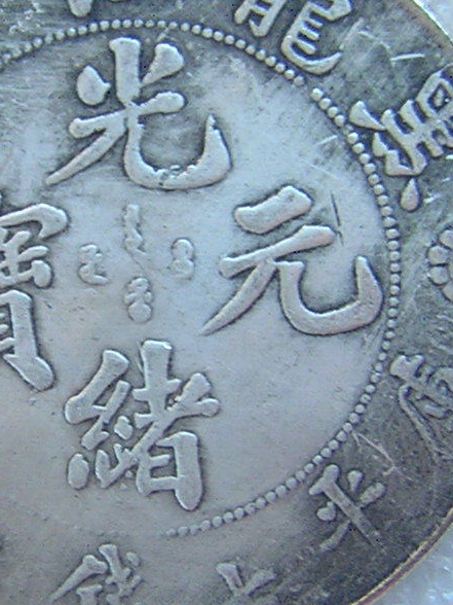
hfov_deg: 15.0
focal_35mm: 98
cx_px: 127
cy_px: 264
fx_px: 1710
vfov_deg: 20.0
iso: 50
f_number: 2.6
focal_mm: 4.7
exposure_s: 1/18.8
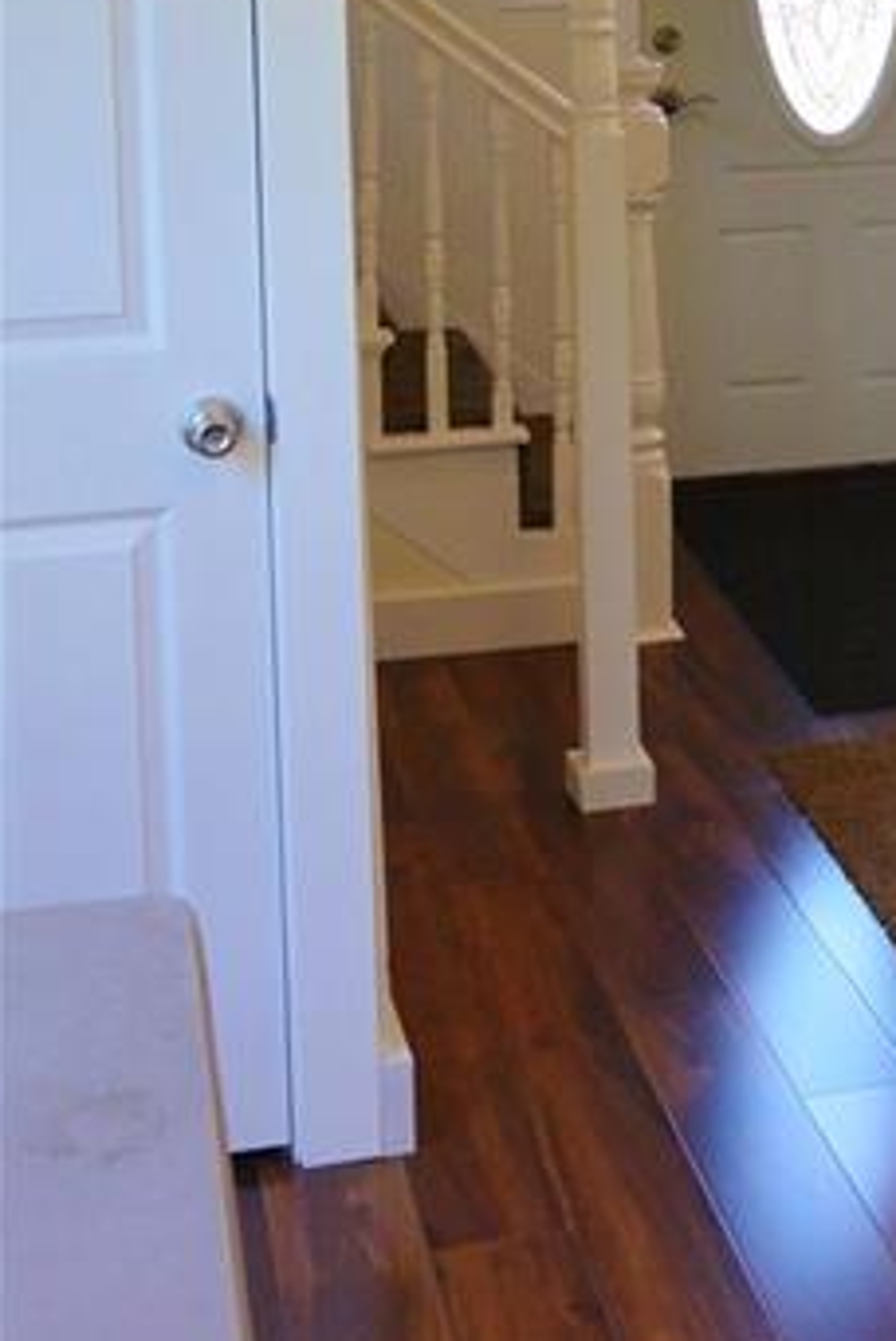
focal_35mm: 72
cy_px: 67
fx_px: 2682
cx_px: 1002
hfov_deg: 18.2
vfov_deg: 26.8
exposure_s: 1/125
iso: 320
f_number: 3.8
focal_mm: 12.2
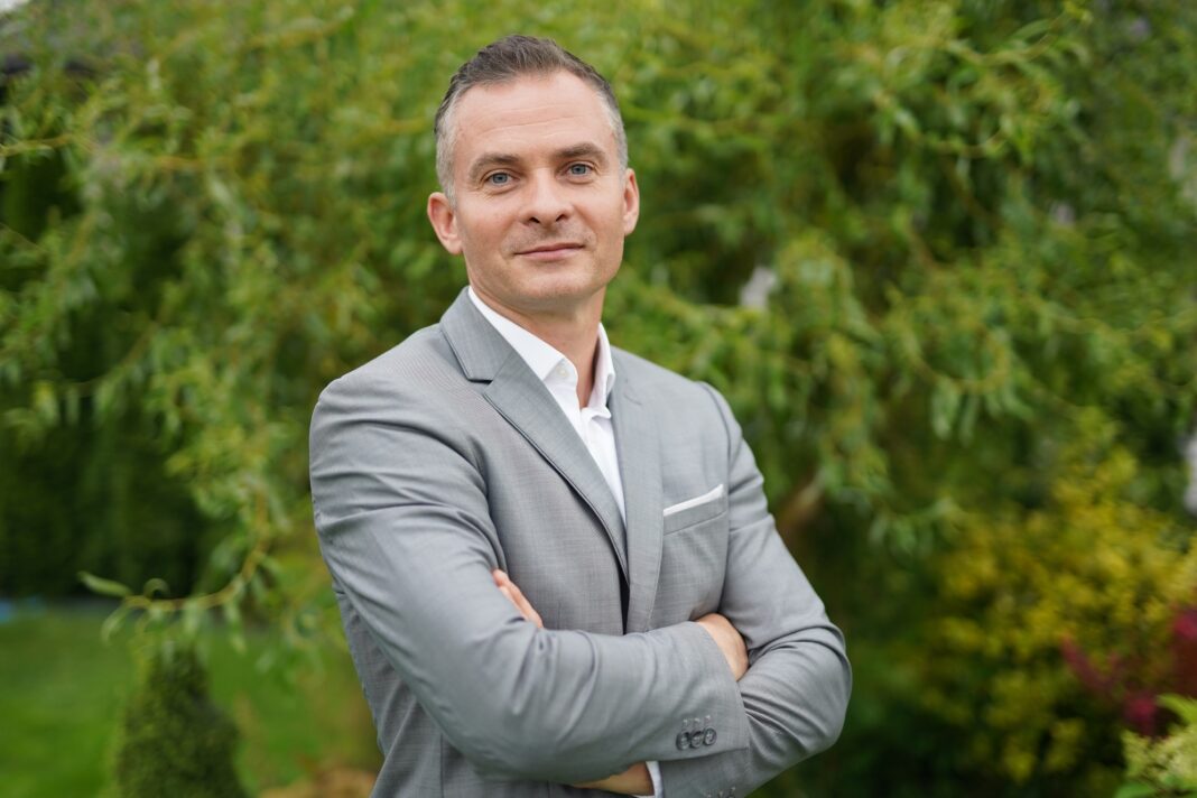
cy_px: 399
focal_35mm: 50
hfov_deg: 39.6
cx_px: 598
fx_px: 1662
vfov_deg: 27.0
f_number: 1.4
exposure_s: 1/800
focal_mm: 50
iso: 250
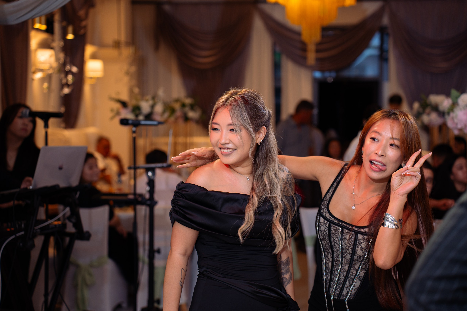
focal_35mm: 79
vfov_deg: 17.2
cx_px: 234
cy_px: 156
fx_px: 1027
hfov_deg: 25.6
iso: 500
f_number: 2.8
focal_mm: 75
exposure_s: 1/160
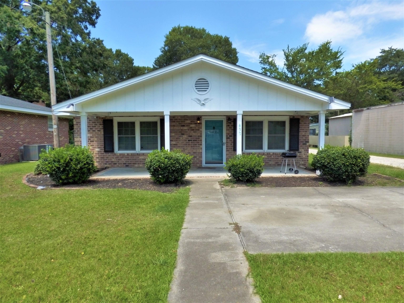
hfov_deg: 81.7
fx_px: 233
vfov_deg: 66.0
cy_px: 152
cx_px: 202
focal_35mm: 20
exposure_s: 1/1600
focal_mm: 3.58
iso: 400
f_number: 2.8
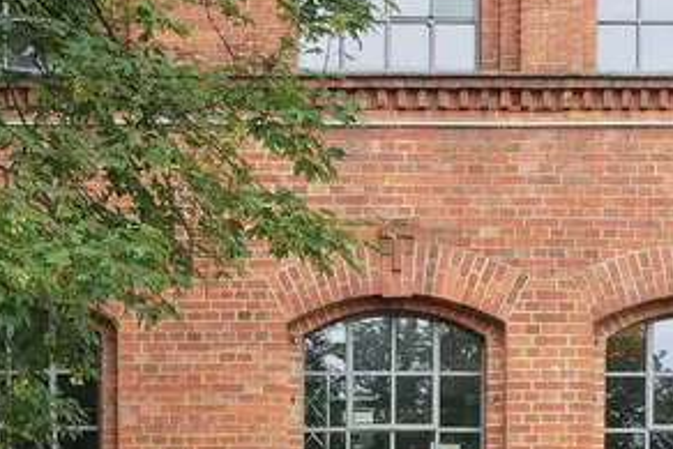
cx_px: 180
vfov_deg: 10.9
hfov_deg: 17.7
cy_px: 884
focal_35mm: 115
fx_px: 2151
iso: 100
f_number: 4
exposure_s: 1/80
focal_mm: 10.26
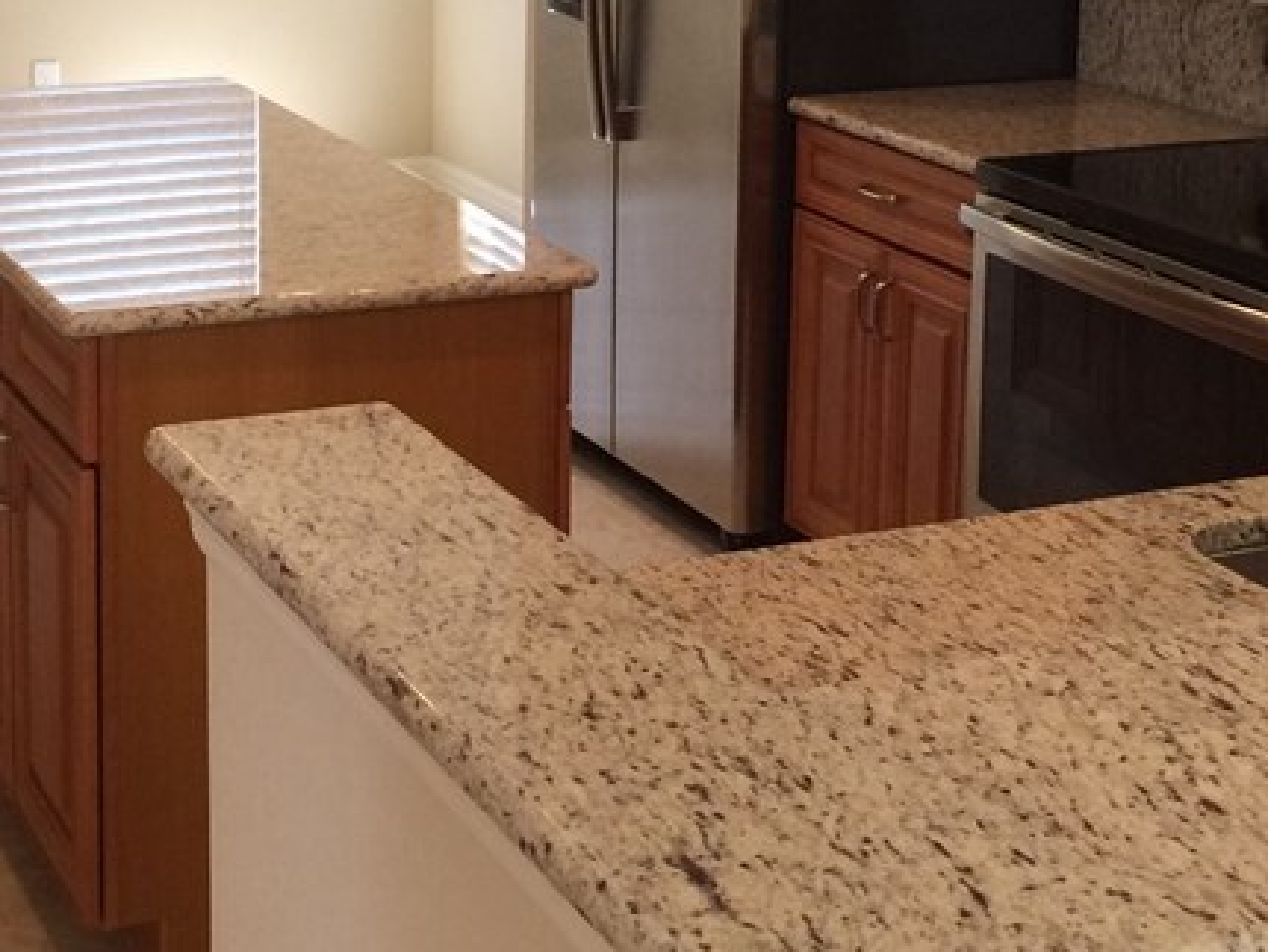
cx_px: 519
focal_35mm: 69
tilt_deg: -10.3
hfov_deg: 28.1
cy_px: 59
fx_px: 2529
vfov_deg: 20.8
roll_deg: -0.4
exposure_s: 1/30
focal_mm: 4.15
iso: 50
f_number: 2.2
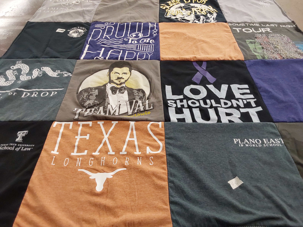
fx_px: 245
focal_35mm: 28
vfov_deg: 49.7
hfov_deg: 63.4
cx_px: 152
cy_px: 114
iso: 160
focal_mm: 2.91
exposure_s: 1/60
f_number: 1.9
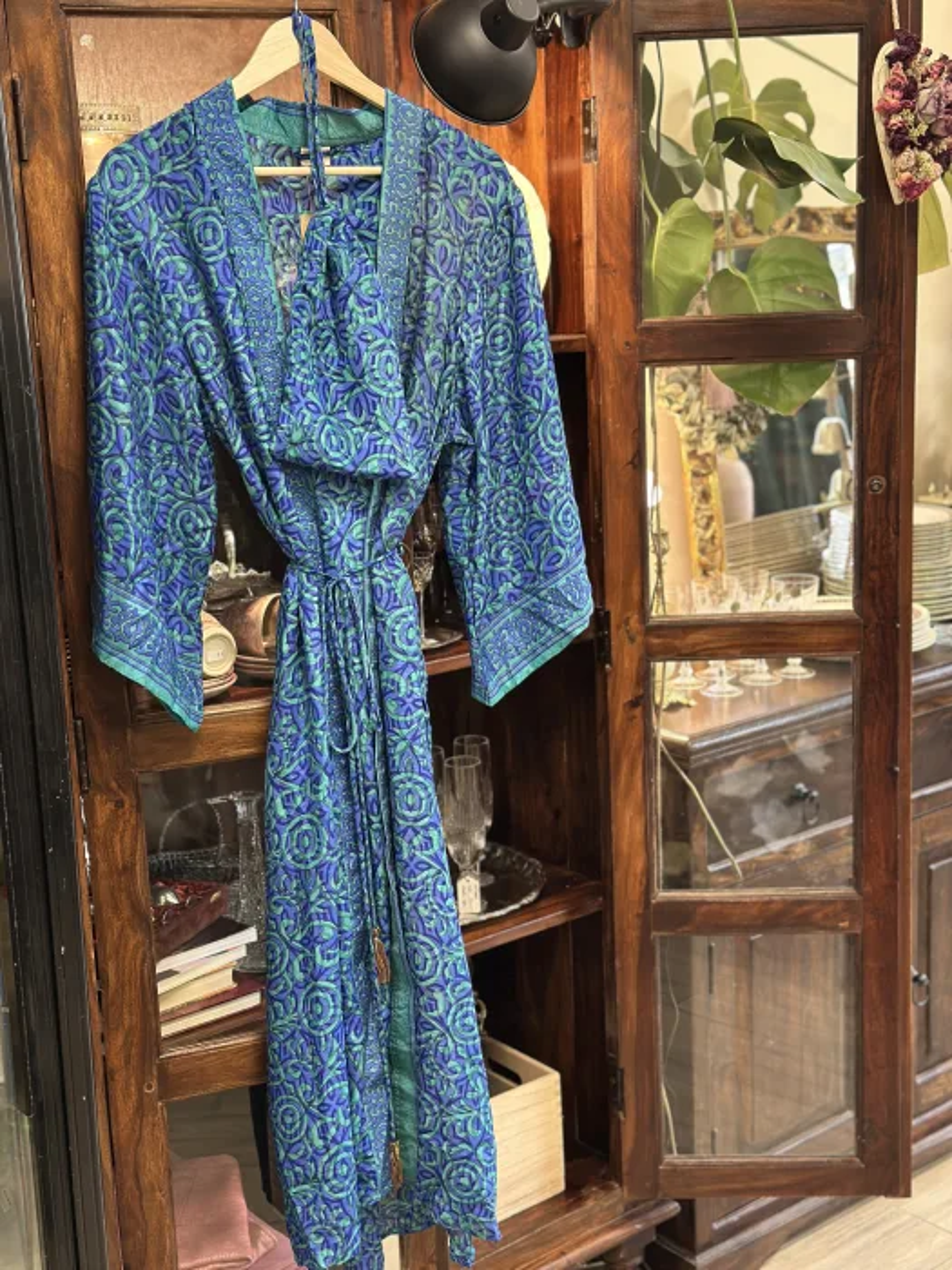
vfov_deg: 39.7
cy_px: 635
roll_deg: +1.4
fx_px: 1760
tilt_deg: -11.7
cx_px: 476
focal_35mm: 48
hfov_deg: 30.3
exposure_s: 1/60
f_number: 1.78
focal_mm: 6.86
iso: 320
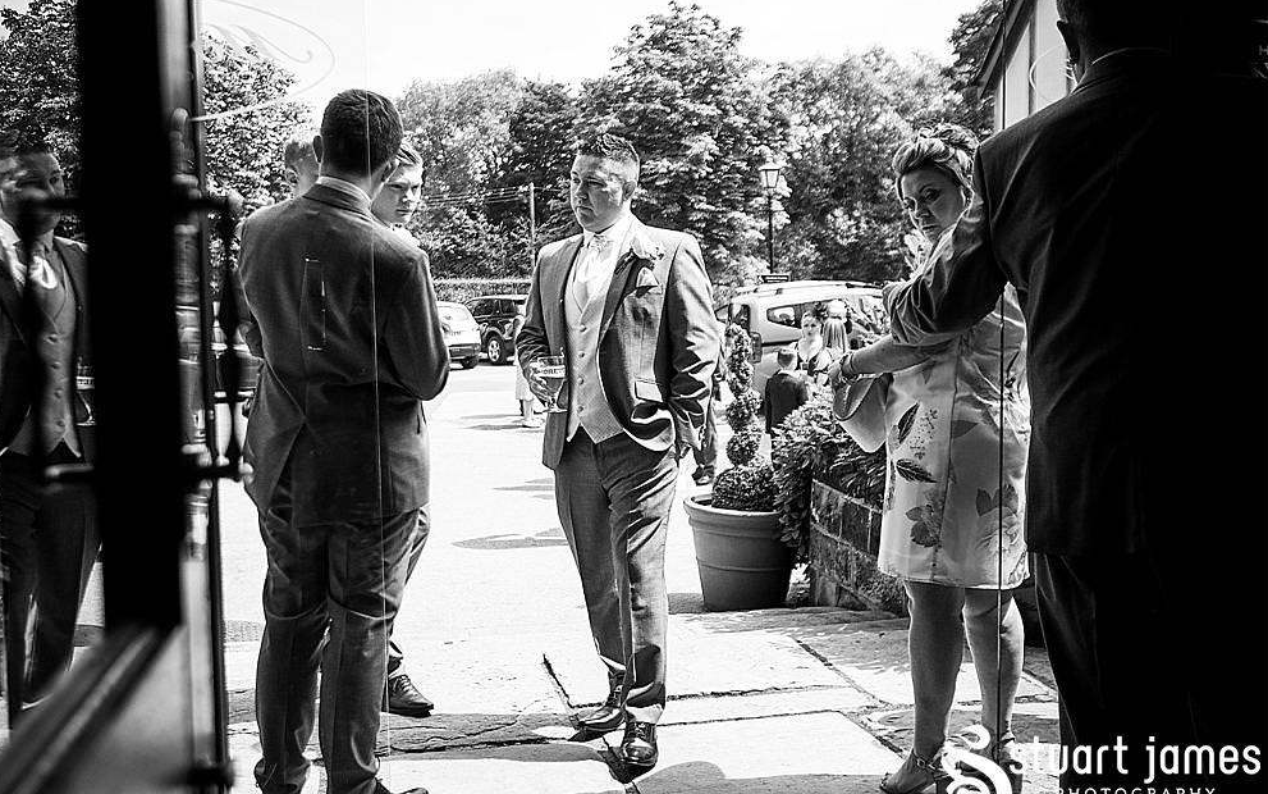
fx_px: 1244
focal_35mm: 36
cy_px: 392
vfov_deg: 35.4
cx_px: 632
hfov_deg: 54.0
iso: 640
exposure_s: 1/4000
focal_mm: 23
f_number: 2
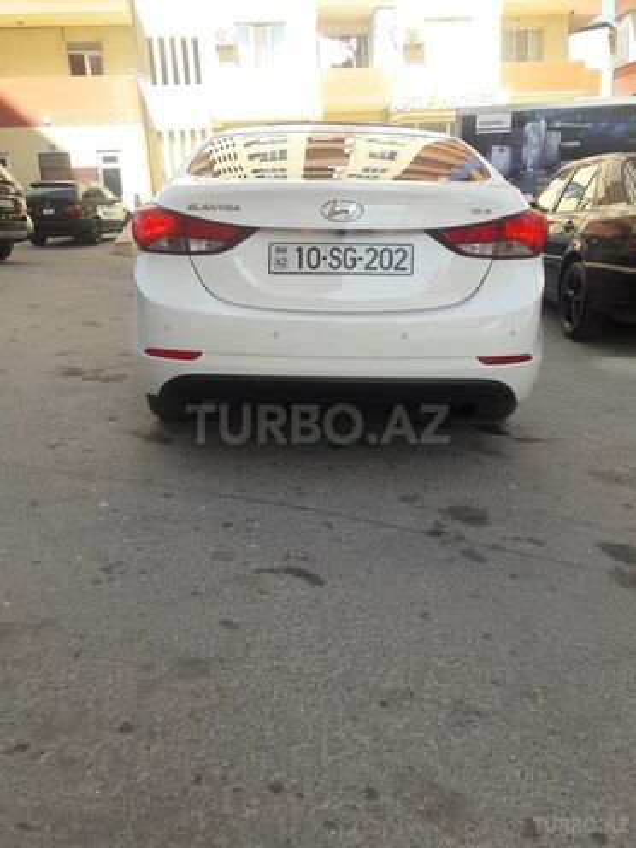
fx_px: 686
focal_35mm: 28
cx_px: 318
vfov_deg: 63.4
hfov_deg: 49.7
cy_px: 424
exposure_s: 1/443
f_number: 1.9
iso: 40
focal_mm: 3.7
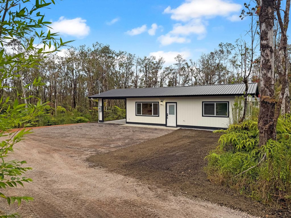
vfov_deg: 56.8
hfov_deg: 71.6
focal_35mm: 24
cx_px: 146
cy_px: 109
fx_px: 202
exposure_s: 1/300
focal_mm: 6.76
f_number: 1.8
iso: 64
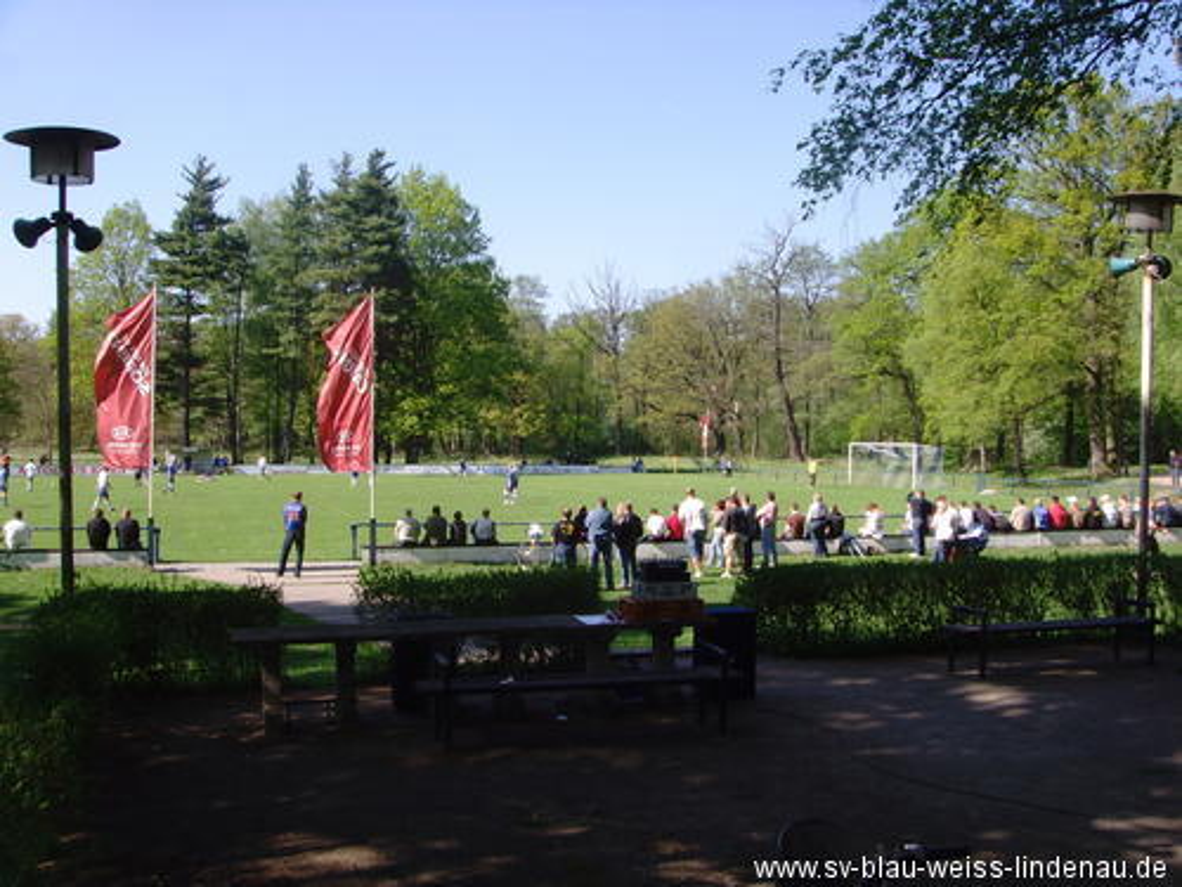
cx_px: 591
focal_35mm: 39
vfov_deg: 36.8
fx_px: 1332
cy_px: 444
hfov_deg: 47.9
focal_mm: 6.6
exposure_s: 1/125
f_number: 6.3
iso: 80
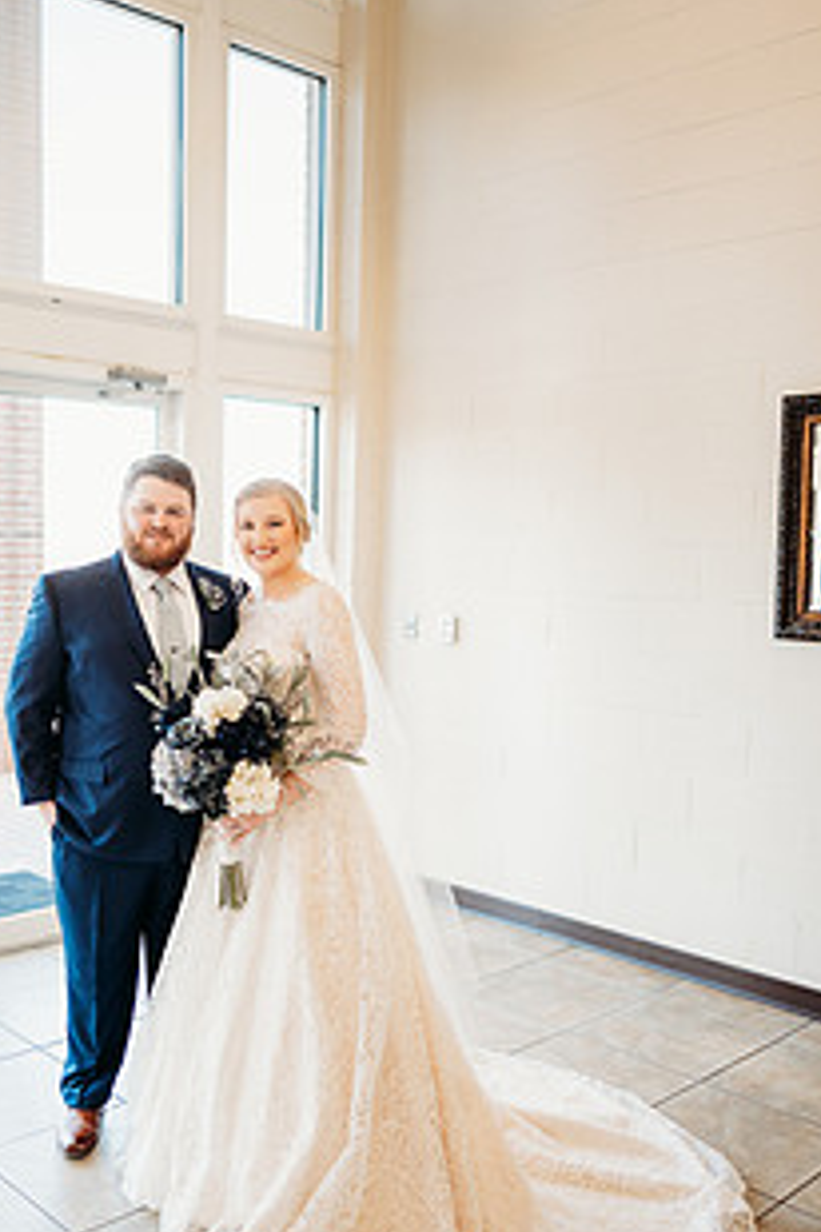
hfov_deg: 37.3
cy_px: 654
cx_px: 247
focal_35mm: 35
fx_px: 1197
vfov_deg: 54.4
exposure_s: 1/160
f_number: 1.8
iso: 400
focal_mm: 24
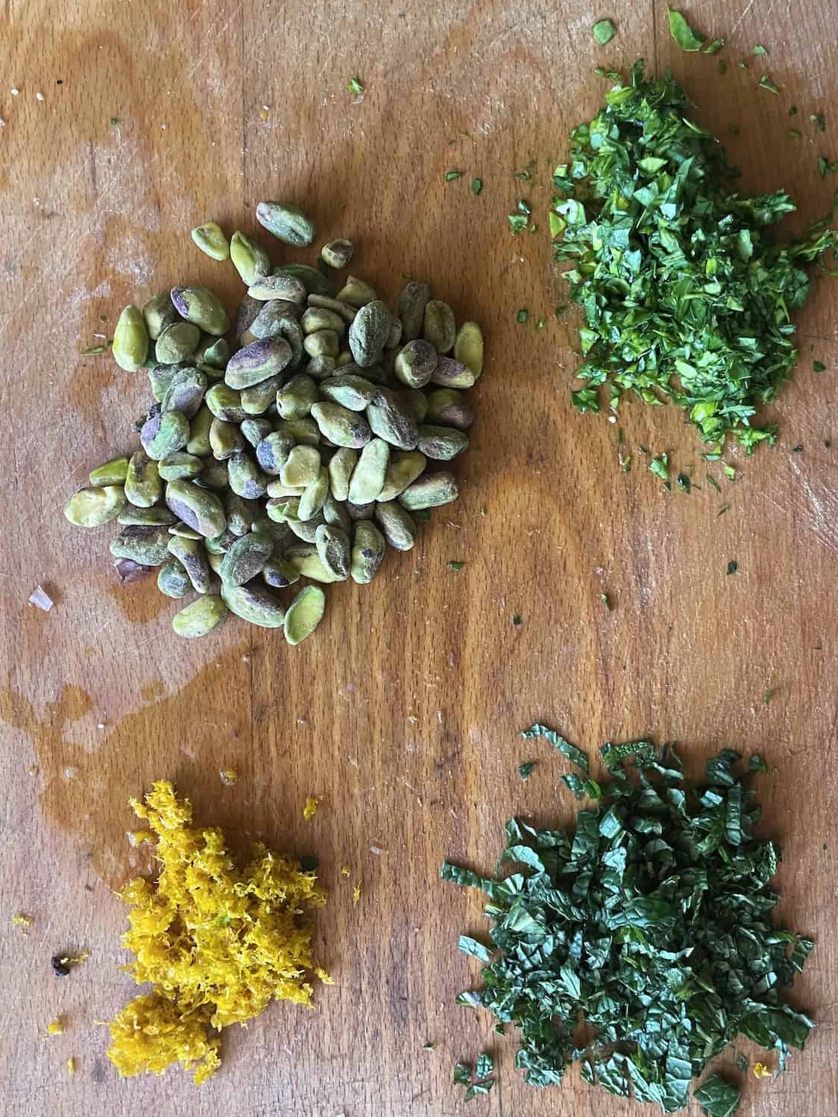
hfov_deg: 49.7
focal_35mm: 28
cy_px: 598
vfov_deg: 63.4
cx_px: 448
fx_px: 904
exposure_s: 1/40
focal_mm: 4.2
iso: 400
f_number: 1.6
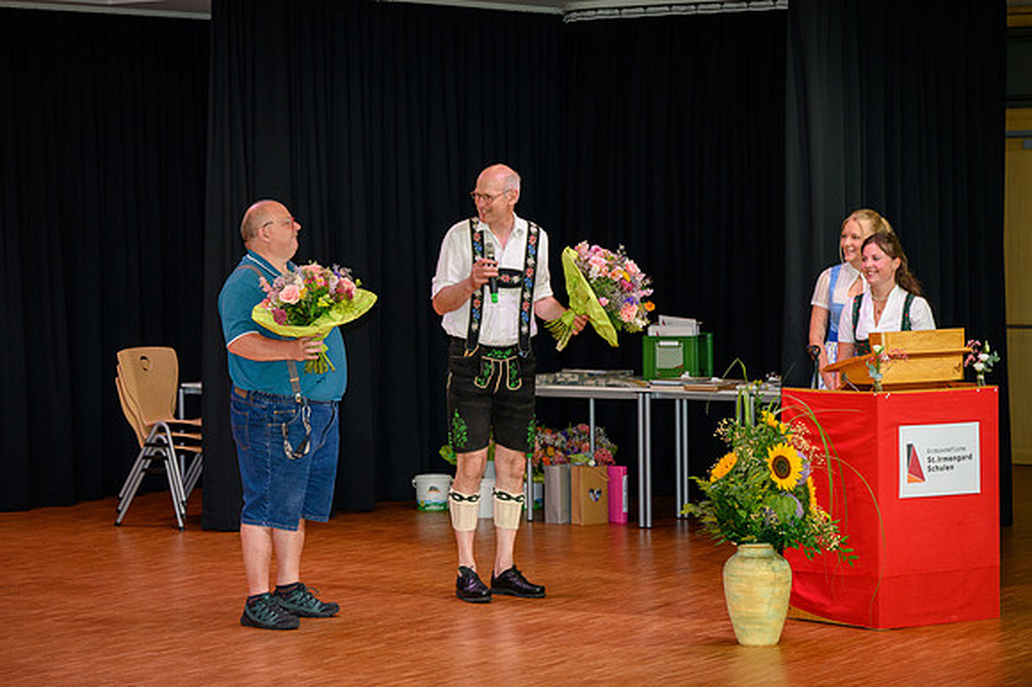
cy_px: 344
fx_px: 2922
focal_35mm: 102
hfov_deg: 20.0
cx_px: 516
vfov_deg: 13.4
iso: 2000
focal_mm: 102
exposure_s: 1/200
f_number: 5
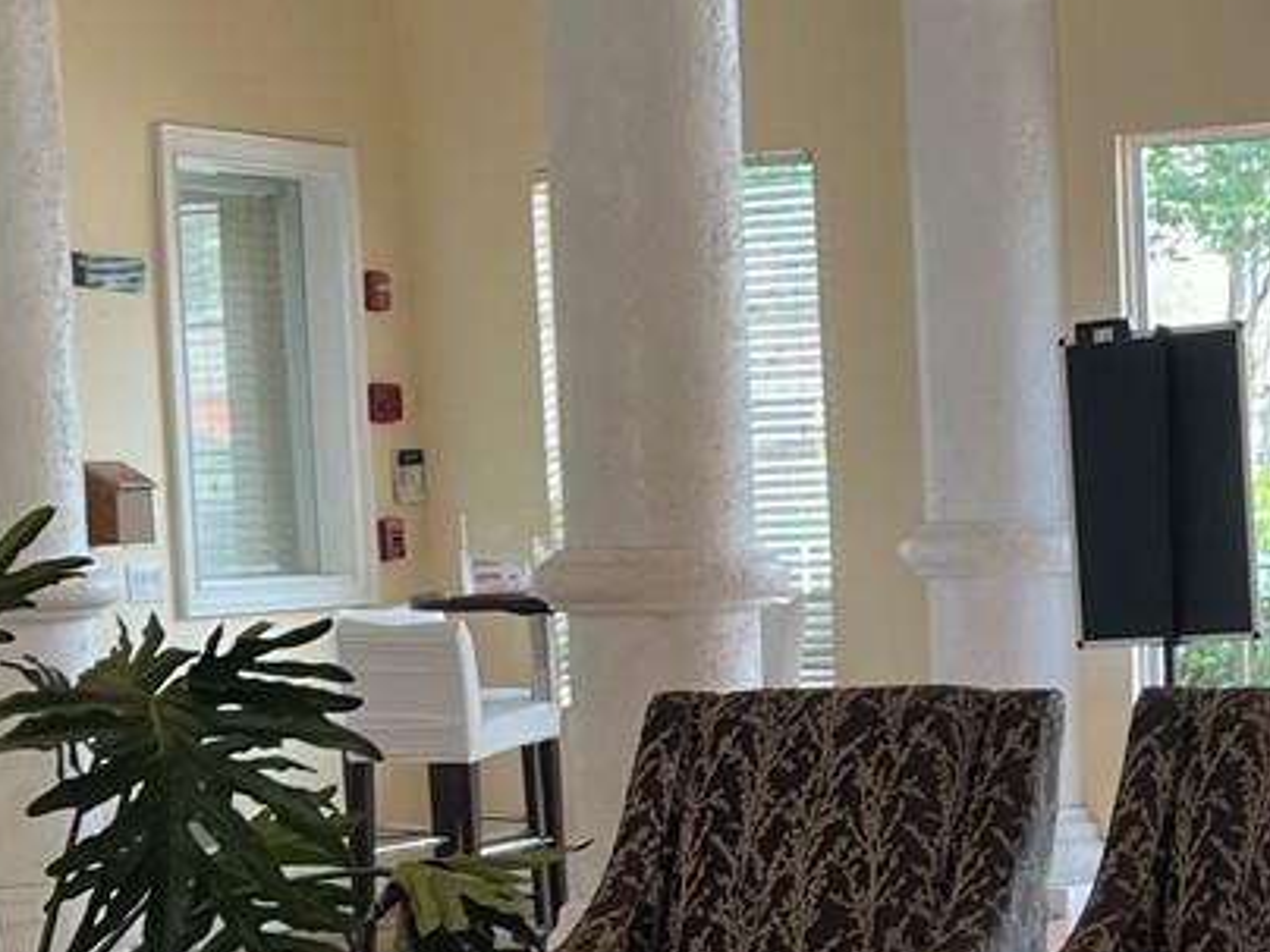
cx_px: 1022
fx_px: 3779
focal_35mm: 103
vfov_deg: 14.3
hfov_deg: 18.9
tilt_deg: -7.6
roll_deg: +2.2
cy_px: 776
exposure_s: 1/120
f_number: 1.5
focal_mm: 5.7
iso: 64
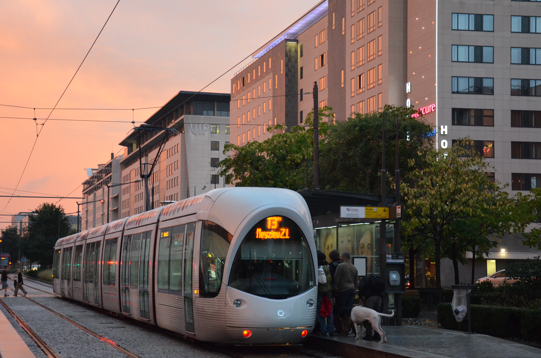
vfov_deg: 19.9
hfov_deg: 29.7
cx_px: 253
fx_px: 1020
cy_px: 175
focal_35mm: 68
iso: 3200
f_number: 4.8
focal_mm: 42
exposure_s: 1/80
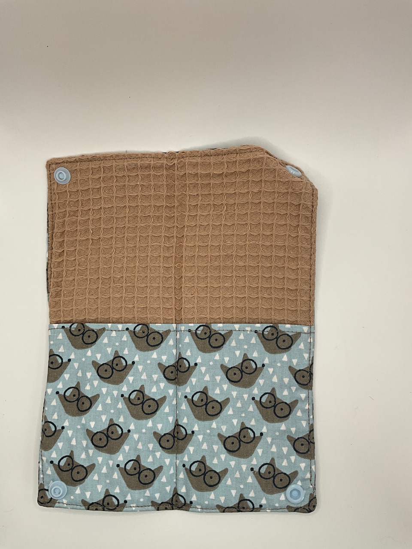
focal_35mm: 29
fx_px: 460
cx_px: 206
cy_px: 274
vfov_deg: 61.7
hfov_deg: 48.2
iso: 25
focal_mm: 3
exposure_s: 1/253
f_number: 1.8
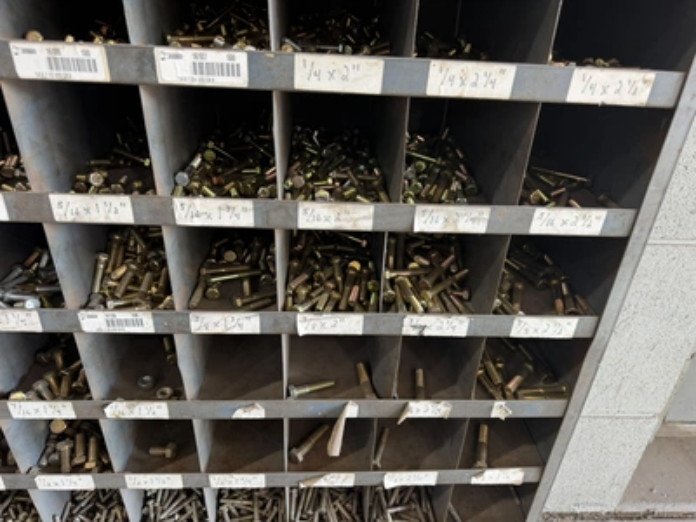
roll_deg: -0.8
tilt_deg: -28.8
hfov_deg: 71.6
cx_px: 348
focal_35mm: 24
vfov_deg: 56.8
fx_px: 483
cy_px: 261
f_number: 1.78
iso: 160
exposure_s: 1/60
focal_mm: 6.76
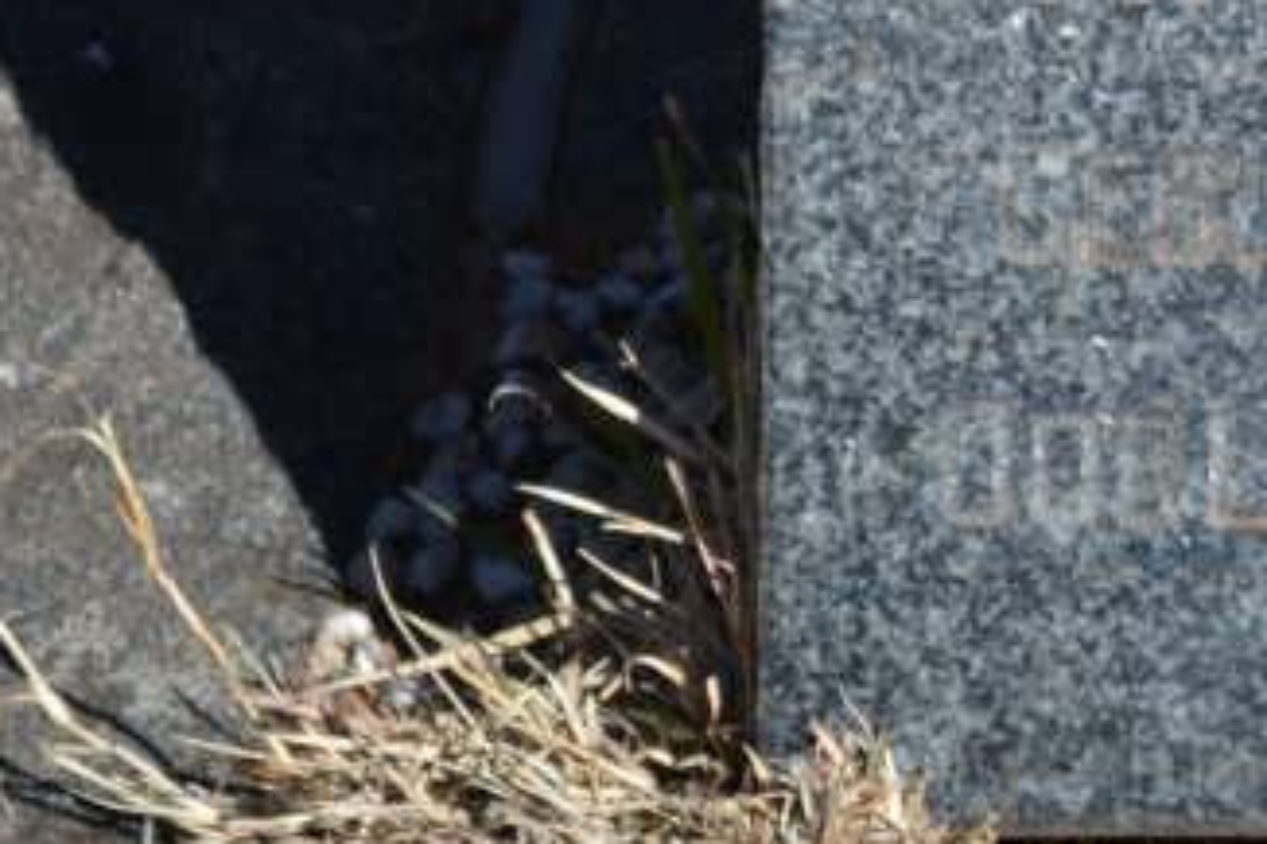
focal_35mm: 265
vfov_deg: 5.1
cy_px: -354
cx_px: 2293
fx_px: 9321
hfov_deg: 7.5
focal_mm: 48
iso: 100
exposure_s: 1/125
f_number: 5.6
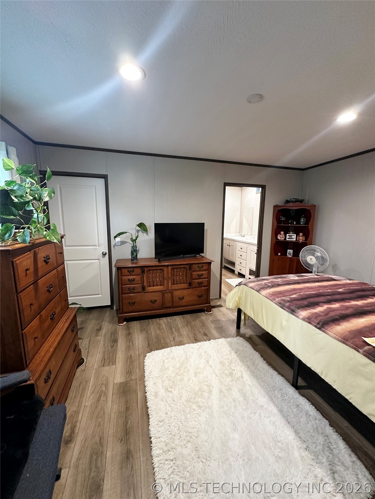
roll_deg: -0.6
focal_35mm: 14
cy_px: 250
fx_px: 202
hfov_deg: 85.7
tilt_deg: -9.0
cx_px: 188
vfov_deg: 102.1
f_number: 2.2
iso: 320
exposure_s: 1/60
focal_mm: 2.22
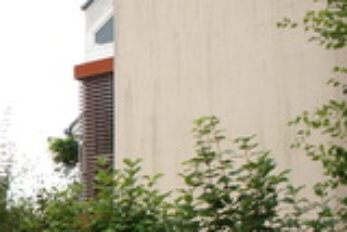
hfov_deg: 19.2
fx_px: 878
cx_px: -193
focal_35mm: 91
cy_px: 275
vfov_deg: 14.6
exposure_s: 1/125
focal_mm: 18
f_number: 3.5
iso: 100
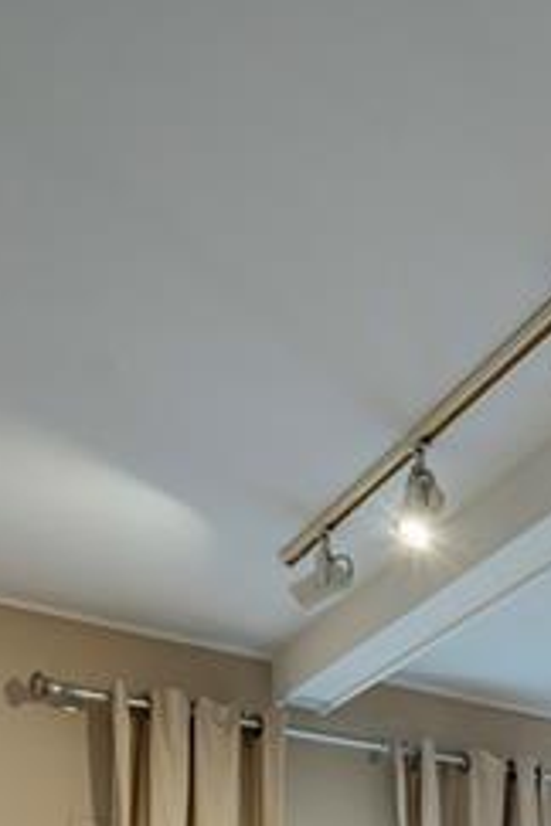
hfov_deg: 15.7
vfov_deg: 27.3
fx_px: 1354
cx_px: 1224
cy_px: 1122
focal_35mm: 59
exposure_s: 1/4
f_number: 8
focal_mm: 14
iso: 200
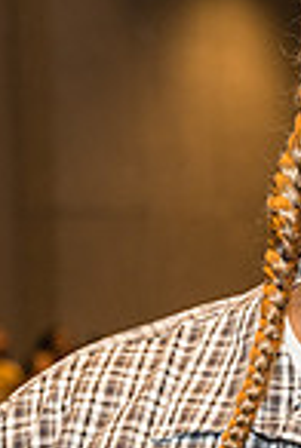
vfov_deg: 10.9
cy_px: 473
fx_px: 2322
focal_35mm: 186
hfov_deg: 7.4
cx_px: 348
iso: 640
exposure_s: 1/250
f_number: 2.8
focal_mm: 38.3
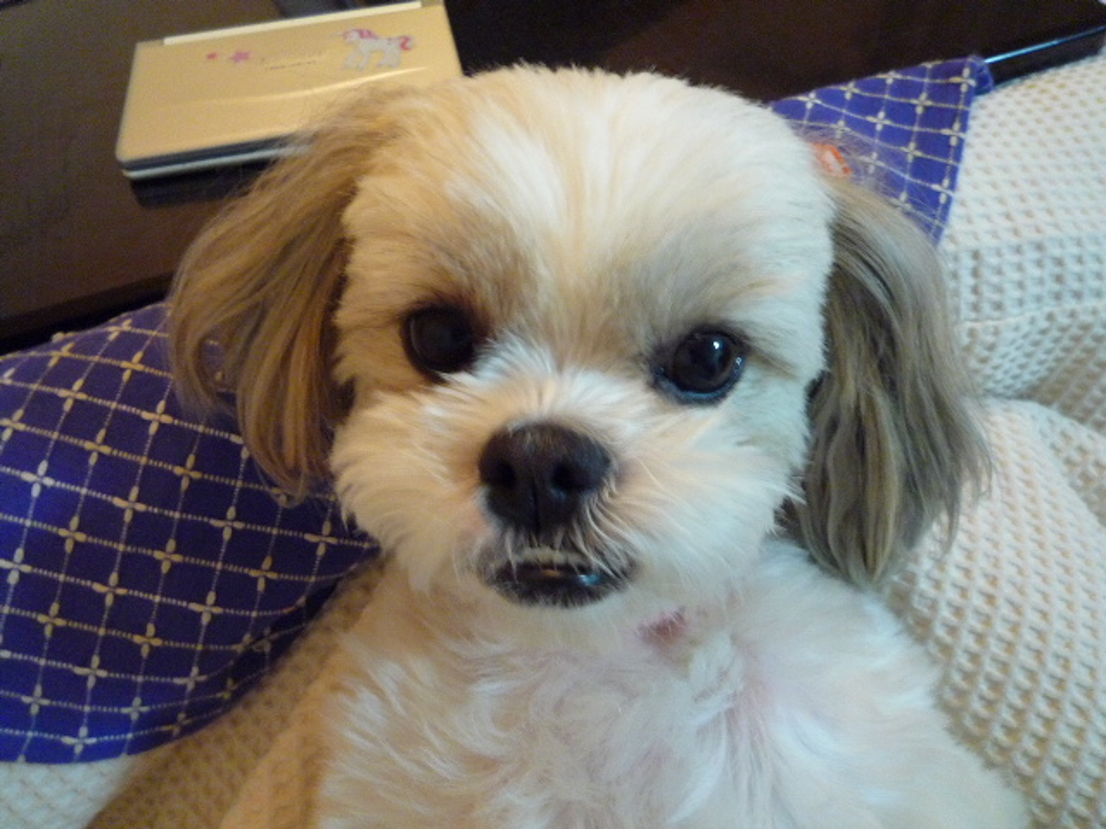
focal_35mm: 25
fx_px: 799
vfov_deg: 54.9
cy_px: 414
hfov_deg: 69.4
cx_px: 553
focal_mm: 4.4
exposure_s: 1/8
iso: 400
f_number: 2.8
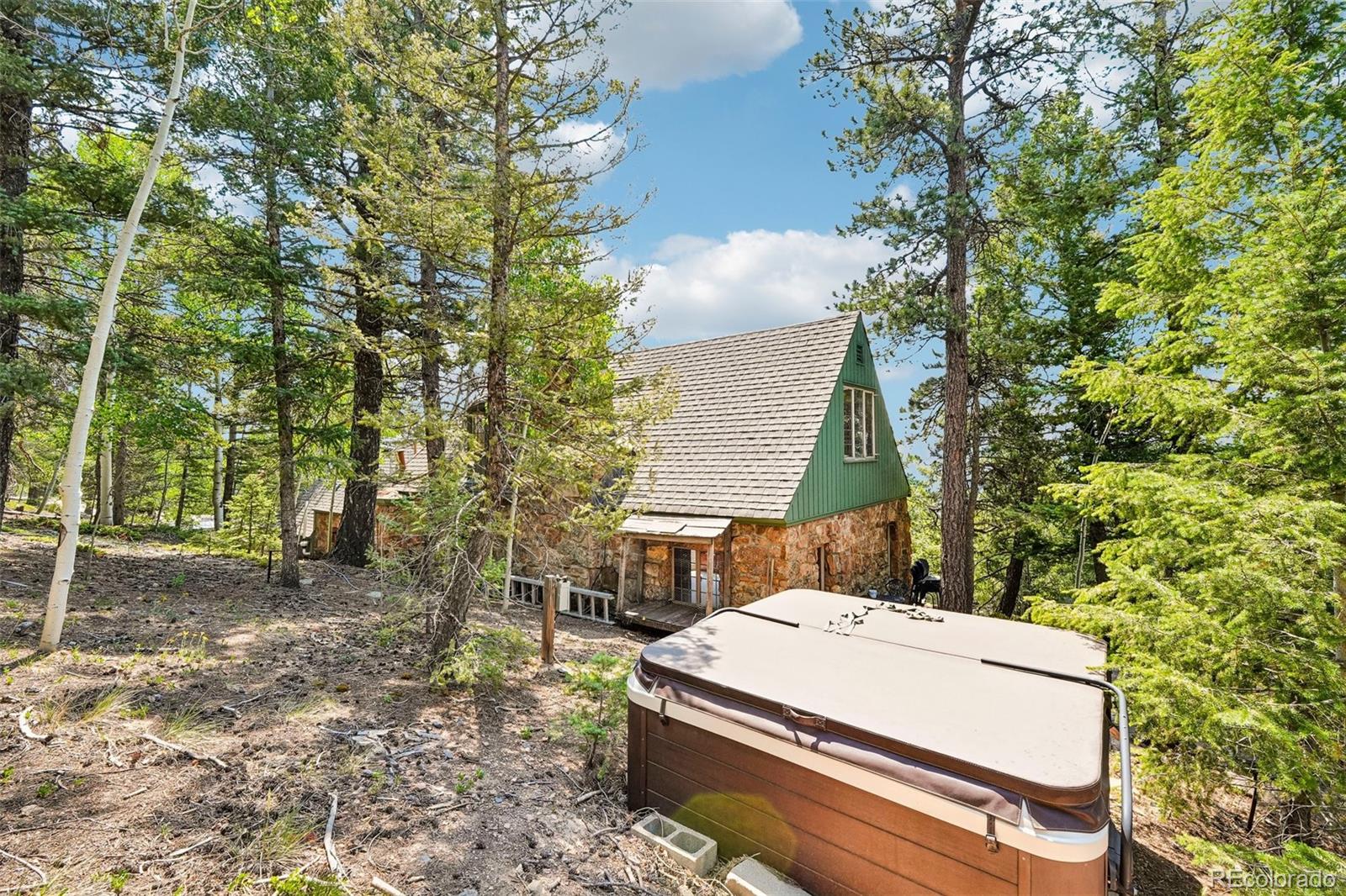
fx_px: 561
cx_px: 673
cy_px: 448
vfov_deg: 77.3
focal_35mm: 15
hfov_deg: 100.4
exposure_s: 1/200
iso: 800
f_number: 8
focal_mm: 10
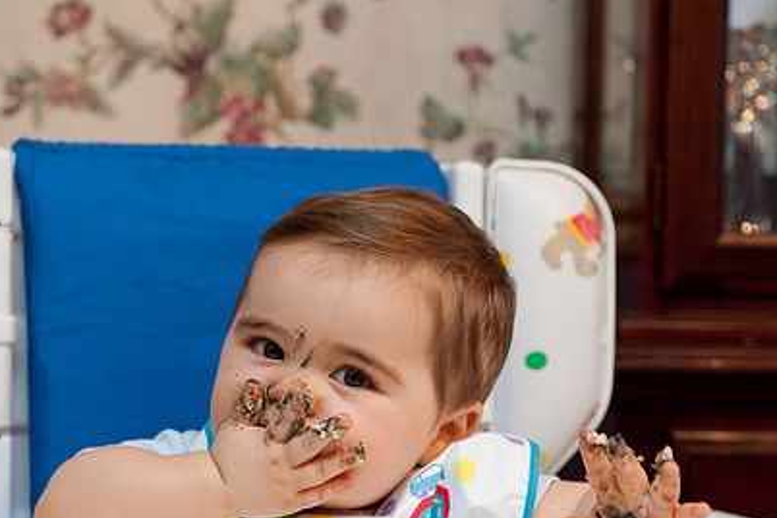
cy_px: 340
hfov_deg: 20.2
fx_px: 2180
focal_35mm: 101
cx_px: 348
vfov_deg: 13.5
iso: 500
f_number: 4.5
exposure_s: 1/60
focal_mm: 70
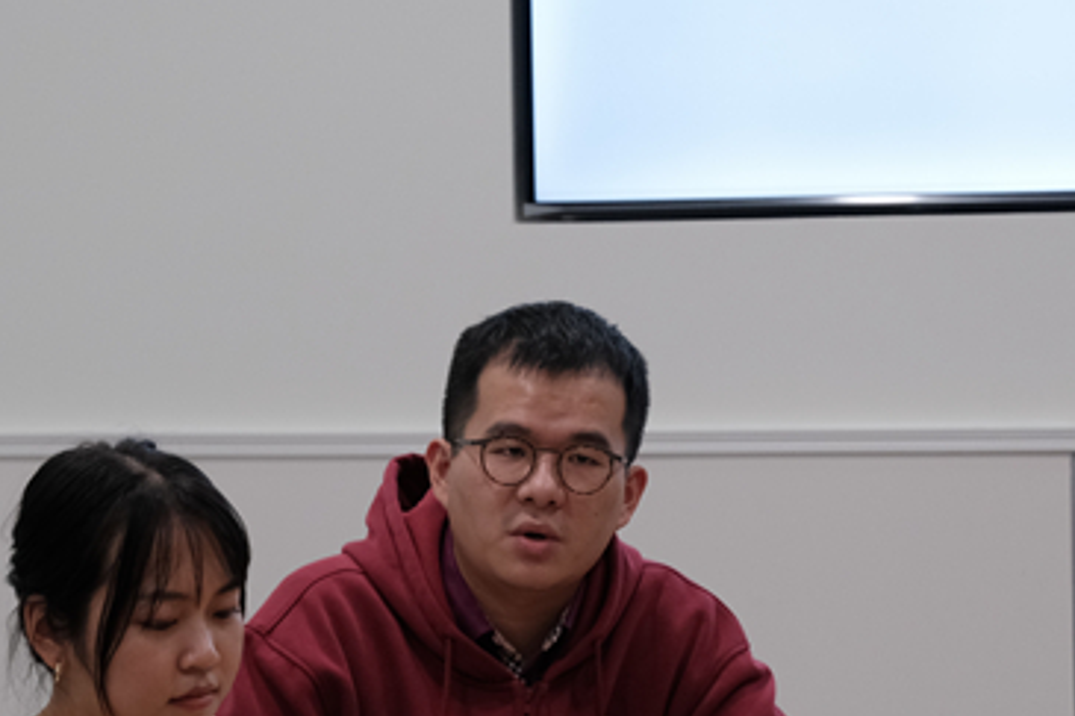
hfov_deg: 12.0
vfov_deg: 8.0
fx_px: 5104
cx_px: 415
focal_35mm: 171
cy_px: 492
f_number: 5
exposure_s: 1/70
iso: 1600
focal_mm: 69.2
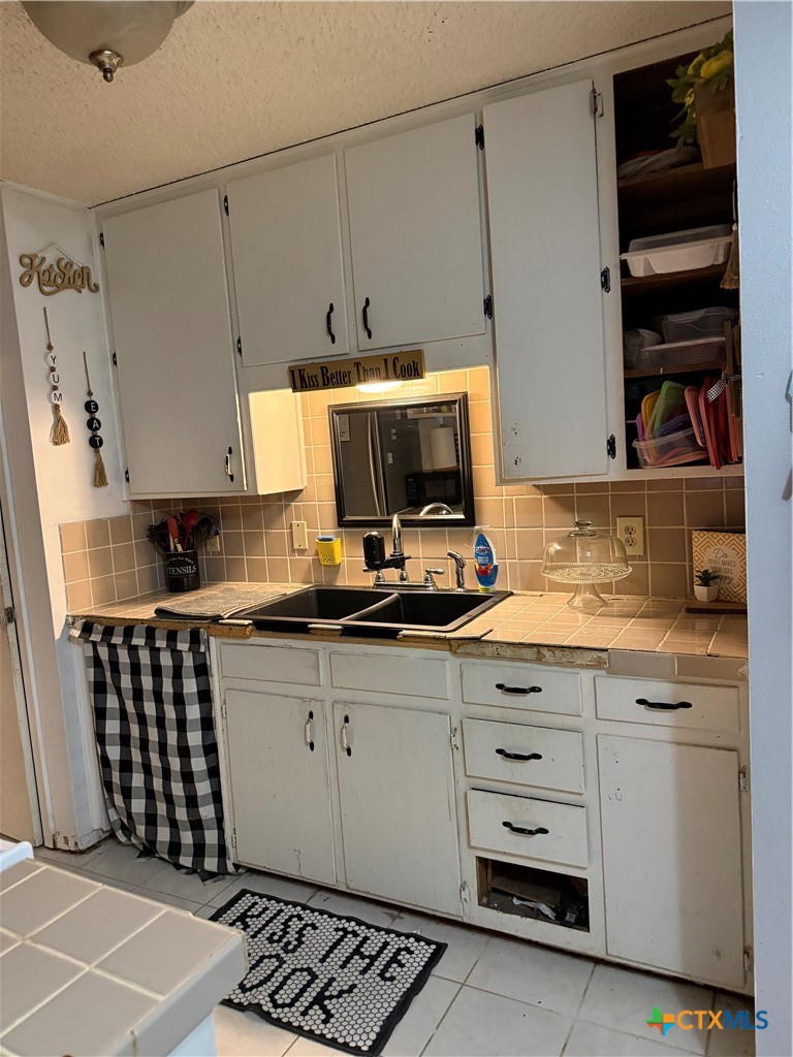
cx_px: 396
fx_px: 733
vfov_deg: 71.6
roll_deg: +4.0
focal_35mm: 24
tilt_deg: -6.6
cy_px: 528
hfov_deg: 56.8
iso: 640
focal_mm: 6.76
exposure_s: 1/40
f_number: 1.78
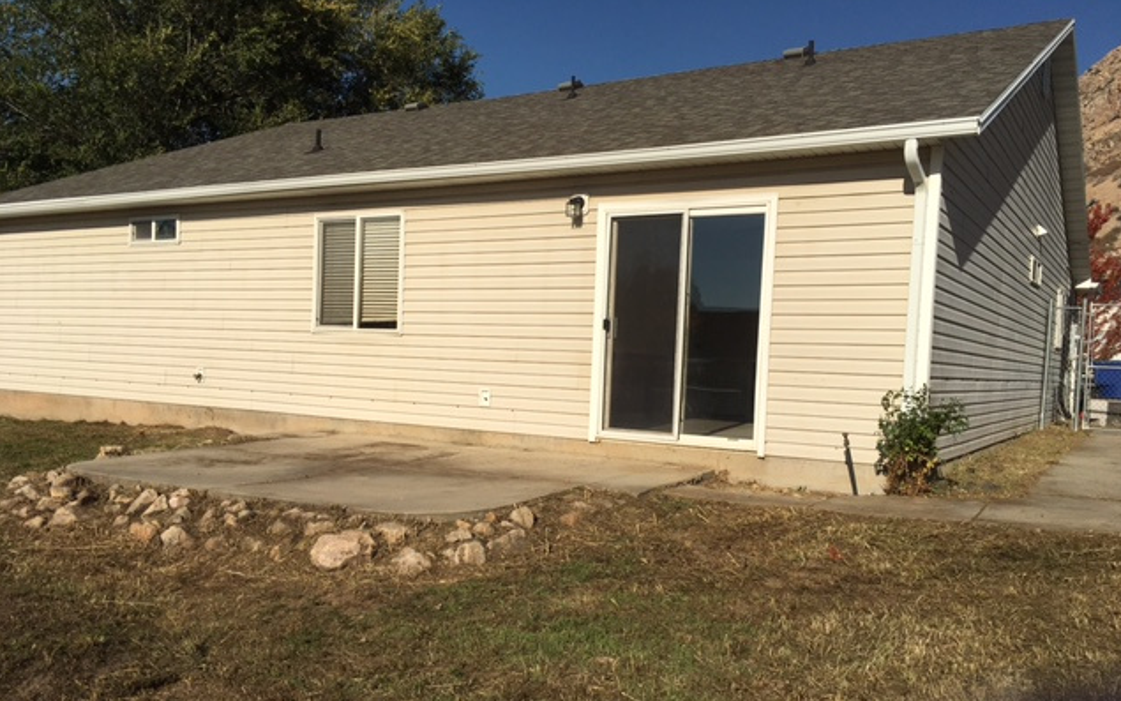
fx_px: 947
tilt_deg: -0.4
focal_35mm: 31
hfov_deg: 61.2
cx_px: 561
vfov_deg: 40.4
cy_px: 418
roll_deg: -2.1
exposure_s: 1/4525
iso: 25
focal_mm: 4.15
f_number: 2.2
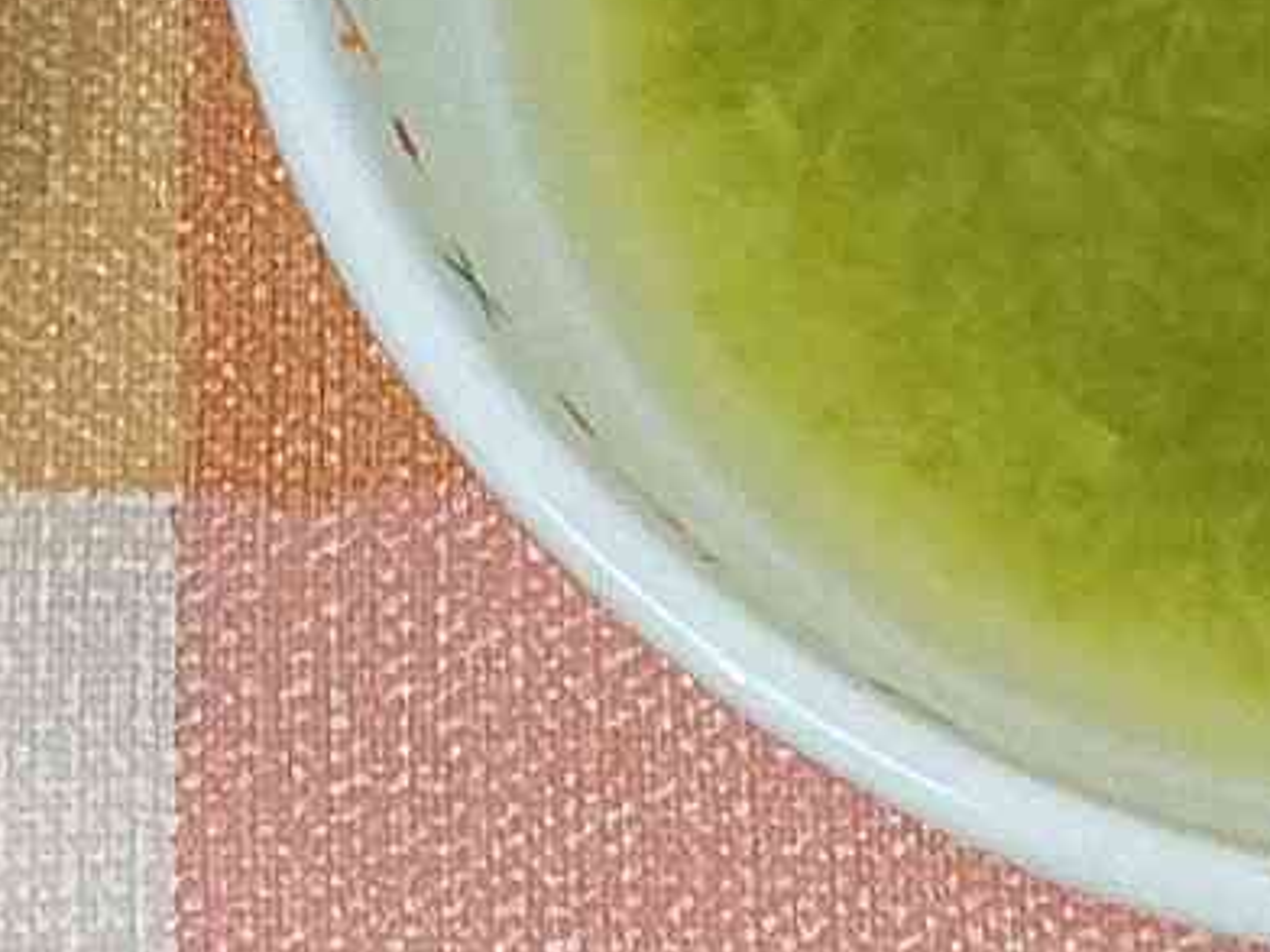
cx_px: 311
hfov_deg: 11.0
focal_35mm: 179
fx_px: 6567
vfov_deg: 8.1
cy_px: -636
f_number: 1.8
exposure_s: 1/60
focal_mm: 3
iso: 160
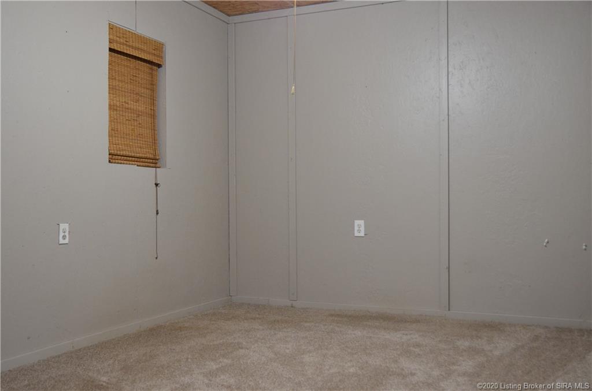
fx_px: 590
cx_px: 296
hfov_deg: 53.3
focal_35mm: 36
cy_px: 196
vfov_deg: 36.7
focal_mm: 24
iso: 1250
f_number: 3.8
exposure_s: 1/30
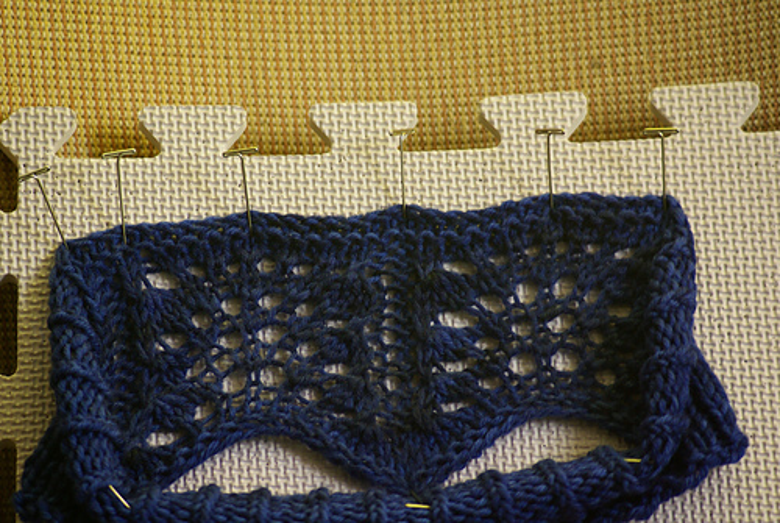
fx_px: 4394
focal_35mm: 202
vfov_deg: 6.8
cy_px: 262
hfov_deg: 10.1
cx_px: 390
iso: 400
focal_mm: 135
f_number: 4.5
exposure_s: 1/20
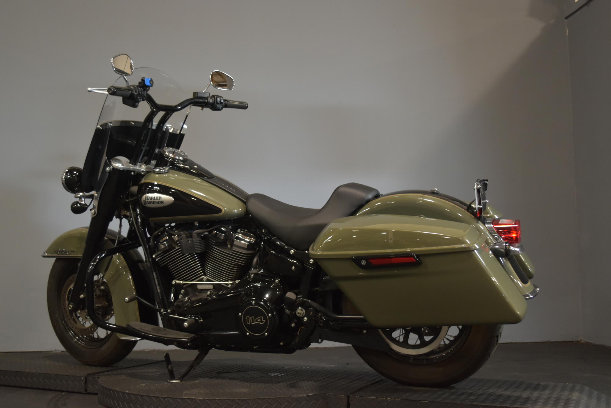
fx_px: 662
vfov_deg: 34.2
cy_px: 204
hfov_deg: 49.5
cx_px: 306
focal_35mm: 39
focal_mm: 26
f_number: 4.2
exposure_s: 1/30
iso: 1000
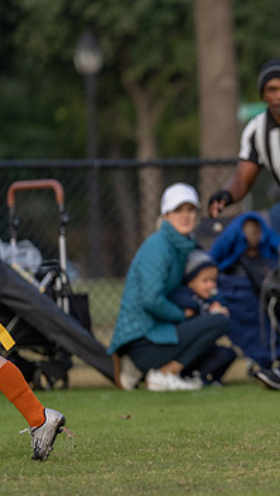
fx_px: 6427
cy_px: 268
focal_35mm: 488
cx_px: 387
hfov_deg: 2.5
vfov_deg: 4.4
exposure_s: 1/1000
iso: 200
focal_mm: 200
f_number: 2.8
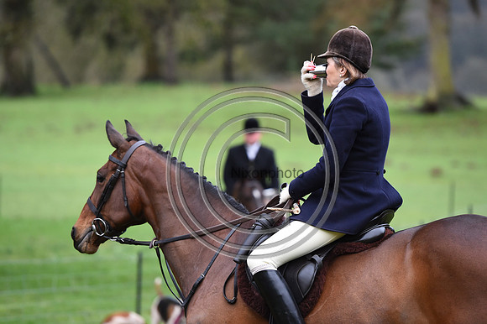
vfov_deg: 7.2
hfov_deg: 10.8
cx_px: 244
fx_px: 2569
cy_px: 162
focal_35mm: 190
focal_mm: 190
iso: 2800
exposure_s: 1/1250
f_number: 3.5
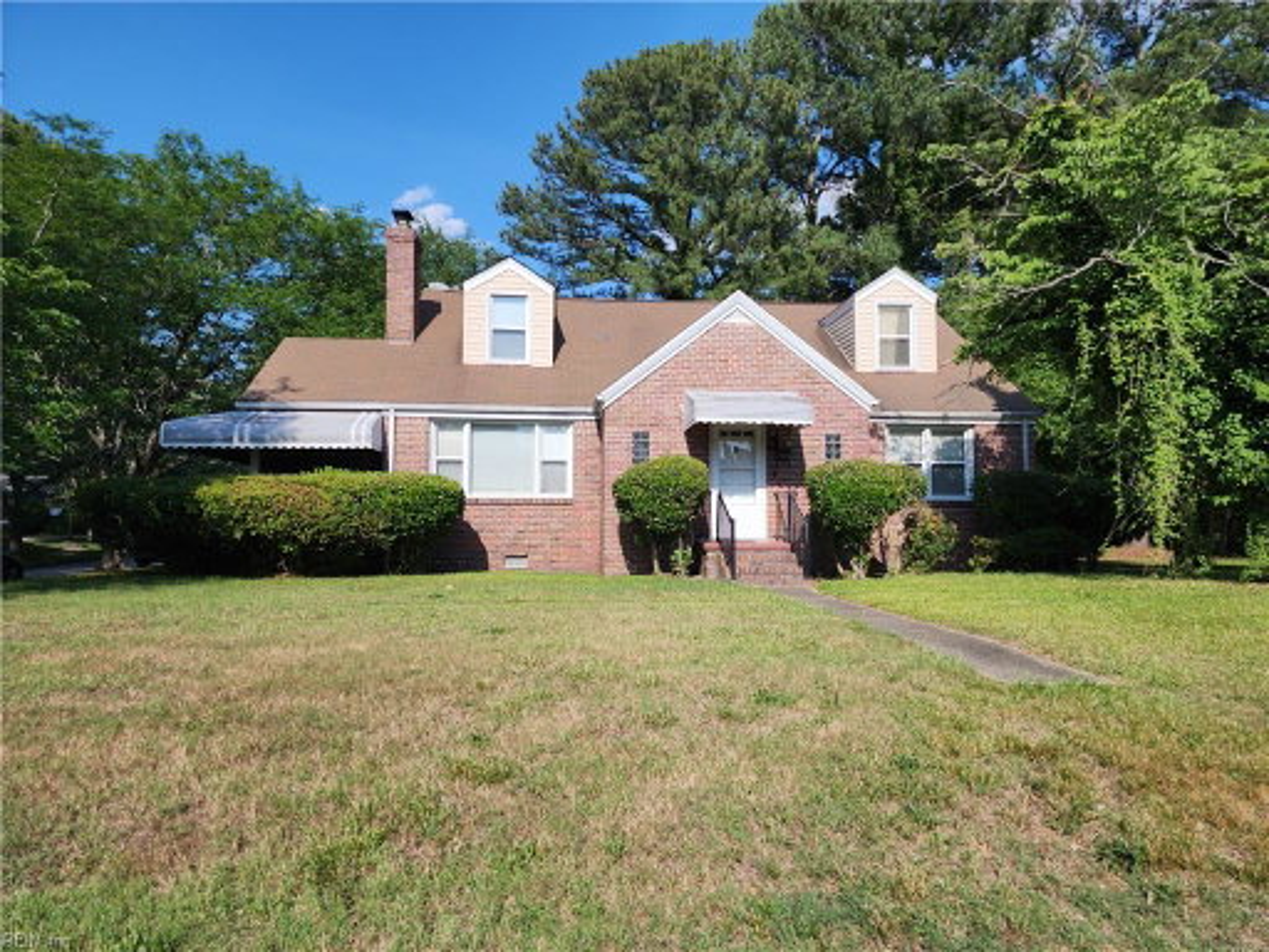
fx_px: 843
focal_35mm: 23
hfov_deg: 73.9
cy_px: 476
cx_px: 634
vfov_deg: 58.9
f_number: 1.8
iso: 12
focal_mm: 6.4
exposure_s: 1/1050
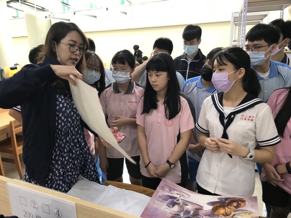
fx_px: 235
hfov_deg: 63.4
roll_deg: +2.2
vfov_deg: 49.7
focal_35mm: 28
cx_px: 146
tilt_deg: -13.9
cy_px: 109
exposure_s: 1/30
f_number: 1.8
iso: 40
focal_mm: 3.99
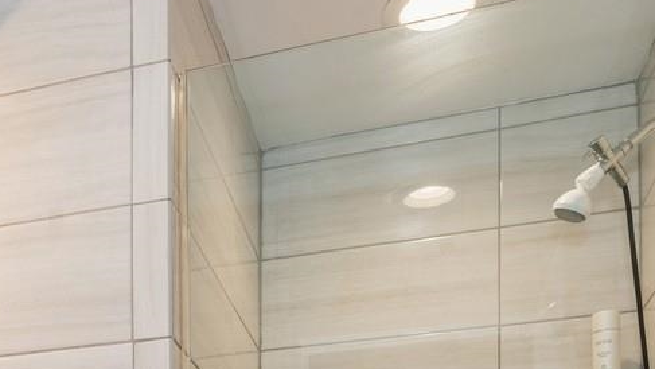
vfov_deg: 18.1
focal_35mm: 55
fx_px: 955
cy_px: 632
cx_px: 52
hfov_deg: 35.4
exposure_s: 1/4
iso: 100
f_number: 11
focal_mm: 16
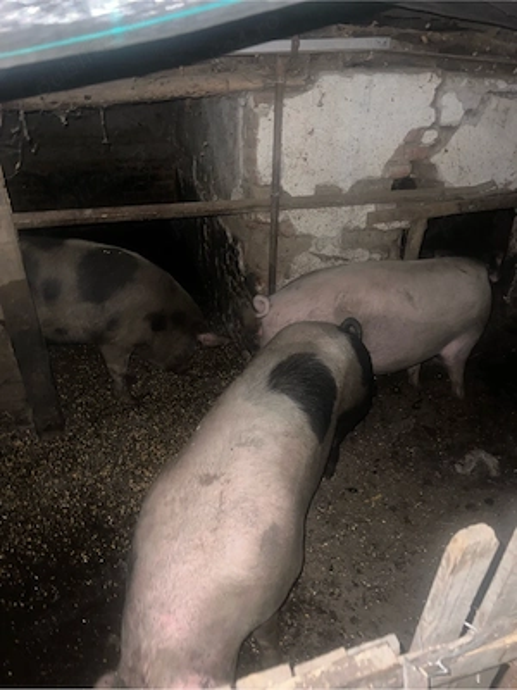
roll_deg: -2.3
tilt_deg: -31.2
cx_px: 258
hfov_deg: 53.1
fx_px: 518
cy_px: 345
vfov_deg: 67.3
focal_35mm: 26
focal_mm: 5.7
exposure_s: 1/4
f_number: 1.5
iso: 64
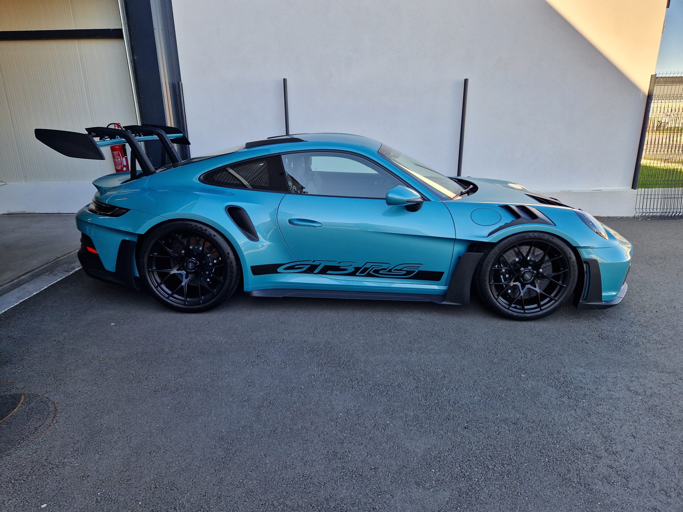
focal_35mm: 23
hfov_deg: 73.9
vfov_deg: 58.9
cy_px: 256
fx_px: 454
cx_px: 342
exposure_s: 1/317
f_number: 1.8
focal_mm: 5.4
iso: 50
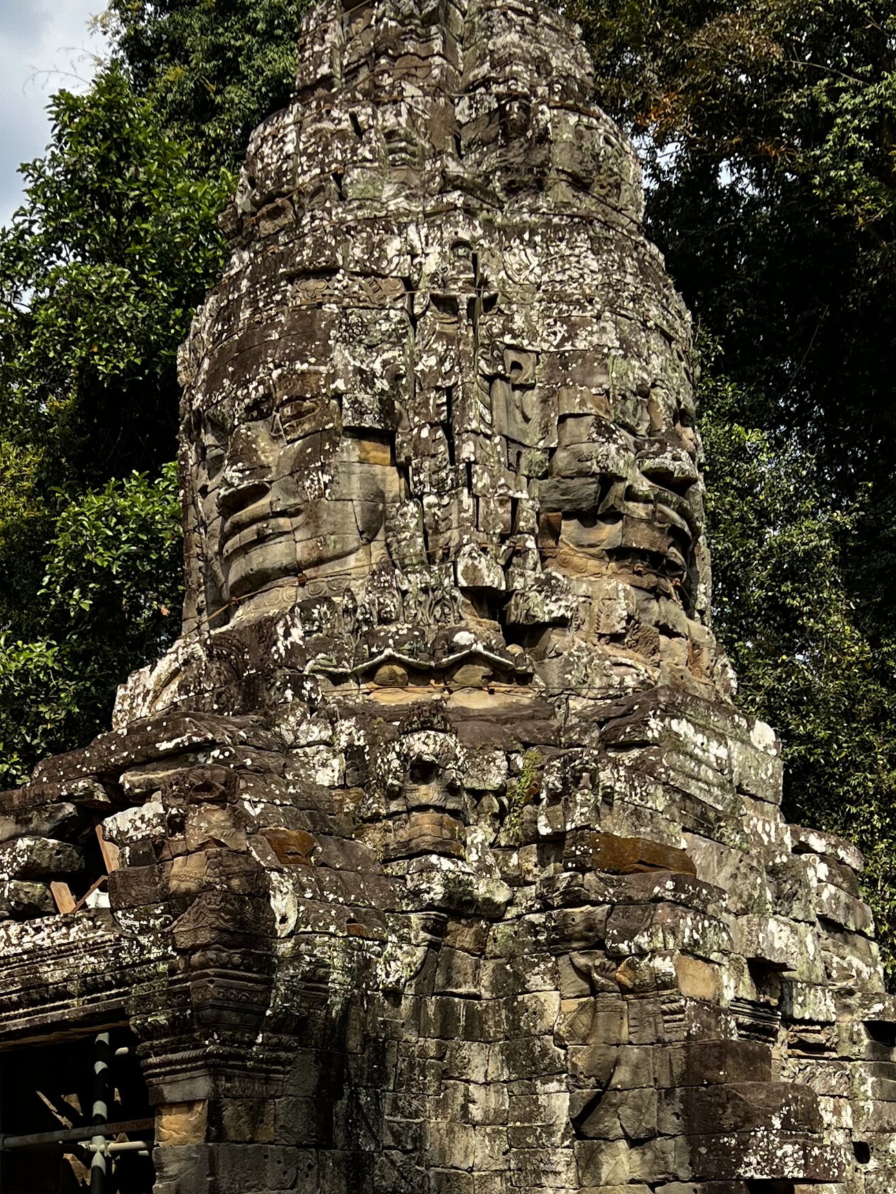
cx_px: 414
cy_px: 857
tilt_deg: +14.1
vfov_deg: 31.7
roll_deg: +0.6
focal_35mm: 60
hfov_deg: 24.4
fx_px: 2070
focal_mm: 5.7
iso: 50
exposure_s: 1/3356
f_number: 1.5
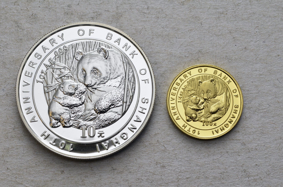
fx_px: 647
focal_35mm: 82
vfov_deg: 16.5
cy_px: 94
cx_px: 142
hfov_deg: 24.7
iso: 400
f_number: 14
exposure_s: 1/250
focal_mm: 55
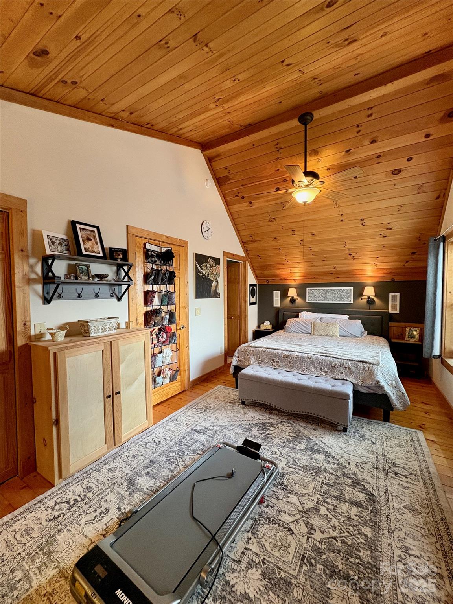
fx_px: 244
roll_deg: +0.5
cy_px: 302
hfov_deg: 85.7
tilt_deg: -0.3
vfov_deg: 102.1
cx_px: 226
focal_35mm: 14
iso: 320
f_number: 2.2
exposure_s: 1/60
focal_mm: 2.22
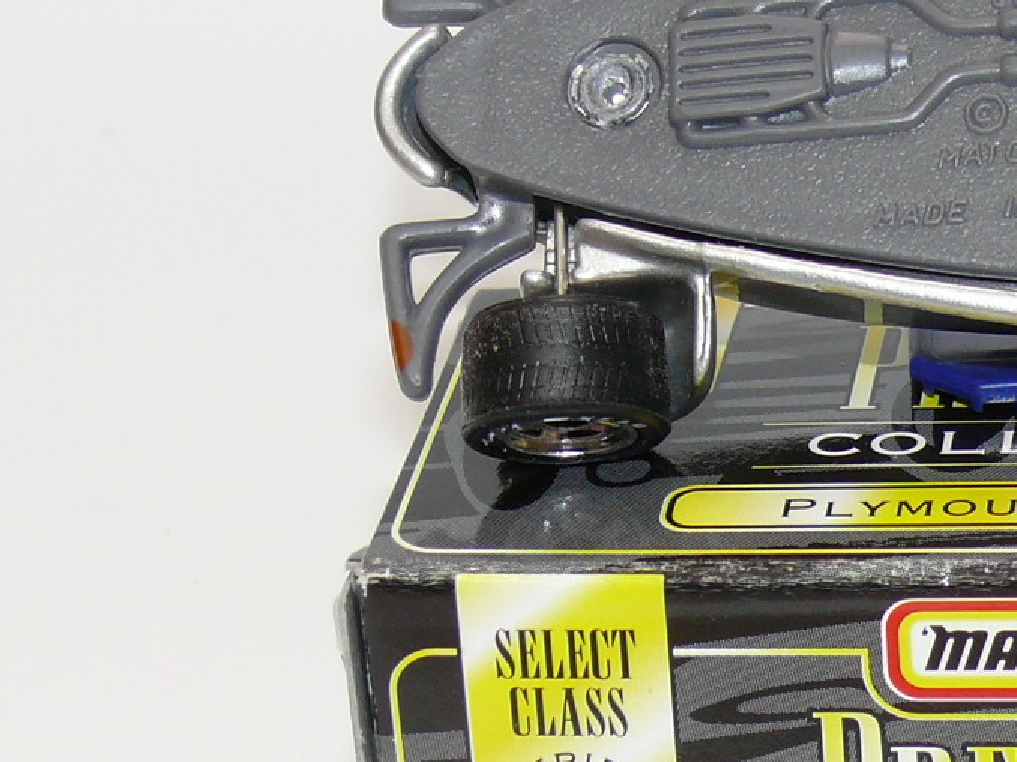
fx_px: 5139
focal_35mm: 175
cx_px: 1079
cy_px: 380
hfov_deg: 11.2
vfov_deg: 8.5
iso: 100
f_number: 4
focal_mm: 11.2
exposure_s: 1/30
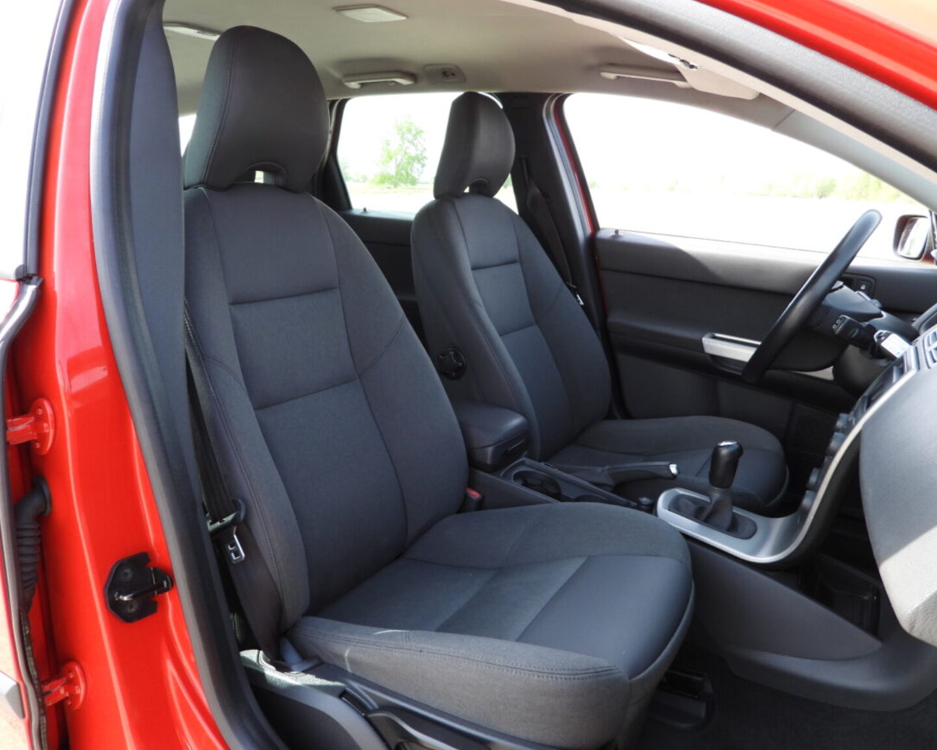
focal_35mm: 26
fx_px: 721
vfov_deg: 54.9
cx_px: 422
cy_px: 366
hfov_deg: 65.9
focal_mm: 4.3
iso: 100
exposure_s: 1/160
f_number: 2.8
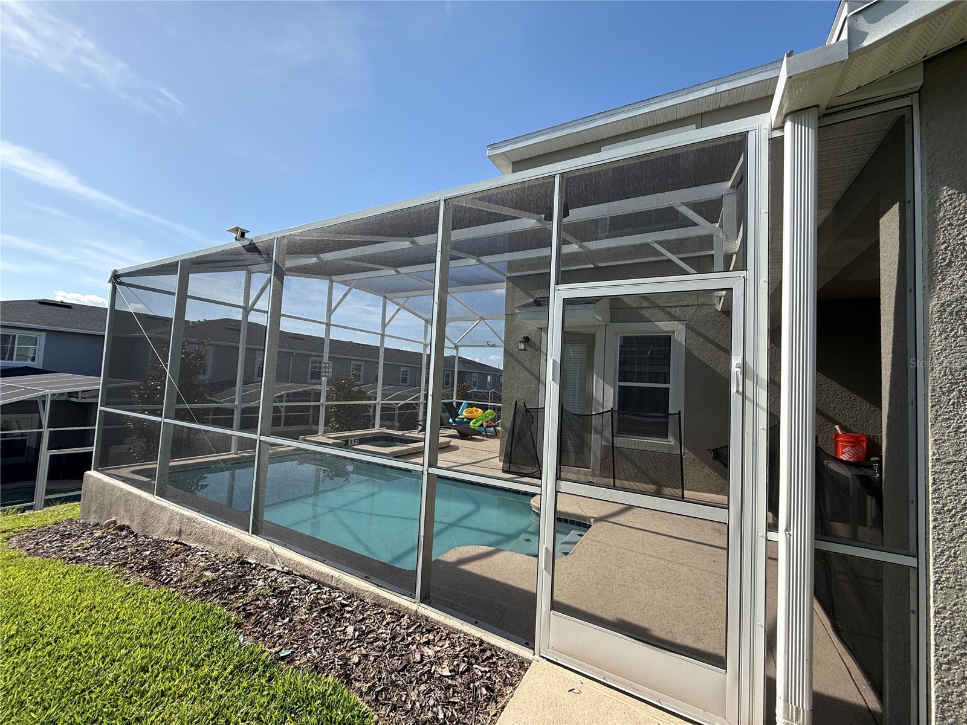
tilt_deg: +3.7
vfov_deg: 85.7
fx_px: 391
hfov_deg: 102.1
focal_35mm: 14
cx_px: 484
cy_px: 362
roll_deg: -3.5
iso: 50
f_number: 2.2
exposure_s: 1/1017
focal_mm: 2.22
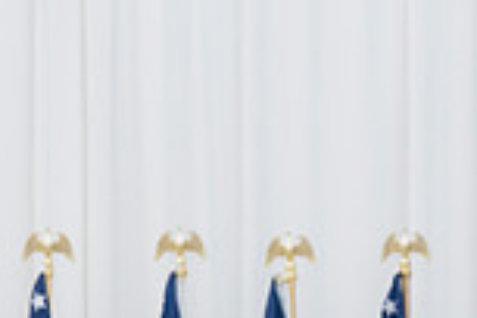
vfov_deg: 2.5
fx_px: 7300
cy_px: 502
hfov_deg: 3.7
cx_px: 658
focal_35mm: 551
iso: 1250
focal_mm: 97
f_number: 4
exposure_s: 1/160
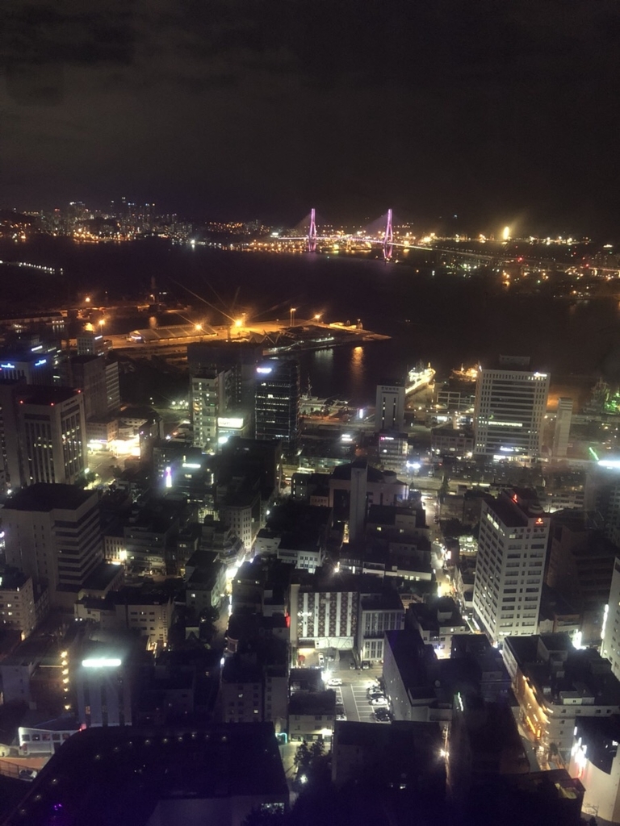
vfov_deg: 63.4
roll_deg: -1.3
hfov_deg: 49.7
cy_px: 413
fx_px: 669
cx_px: 310
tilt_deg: -14.5
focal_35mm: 28
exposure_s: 1/4
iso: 160
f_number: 1.8
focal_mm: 4
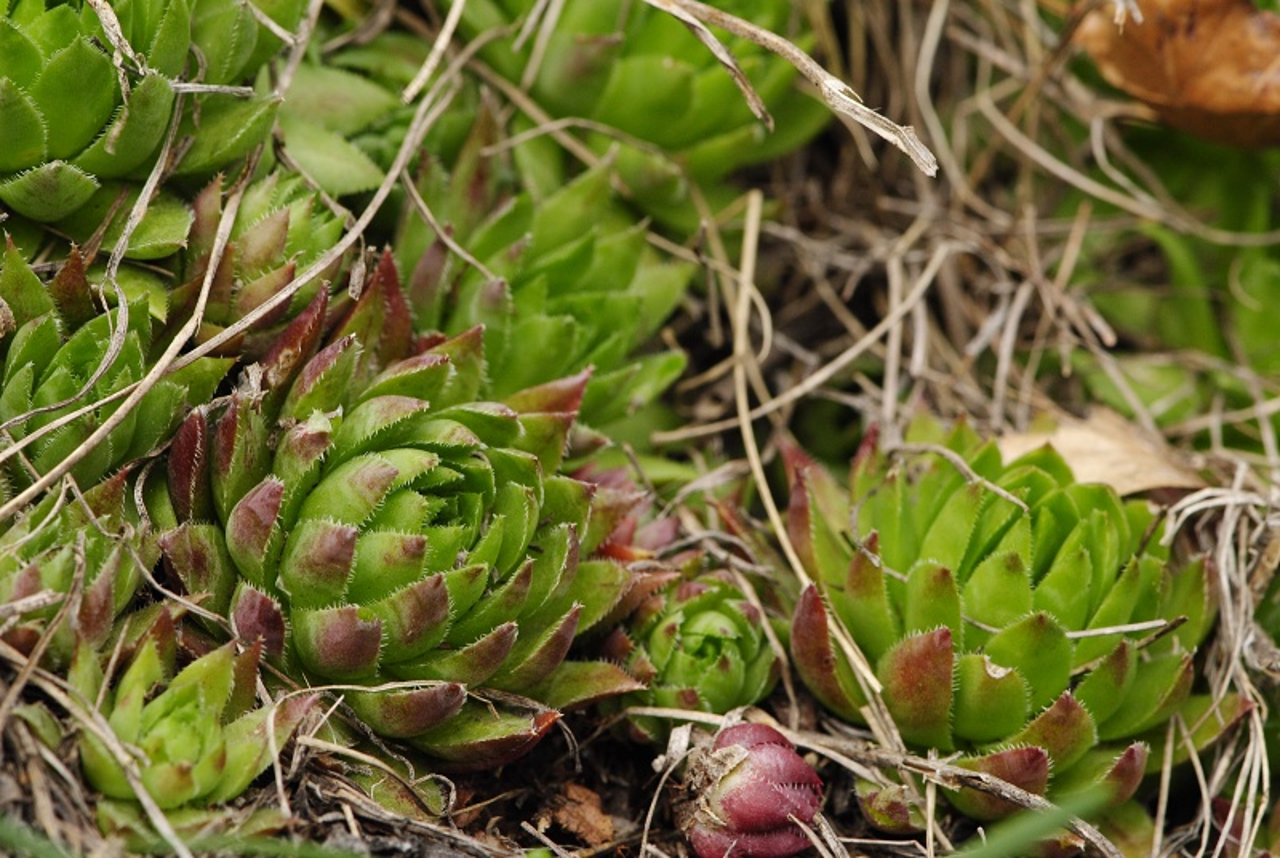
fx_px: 4540
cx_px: 640
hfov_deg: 16.0
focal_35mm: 128
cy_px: 429
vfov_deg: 10.8
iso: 400
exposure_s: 1/160
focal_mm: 85
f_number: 9
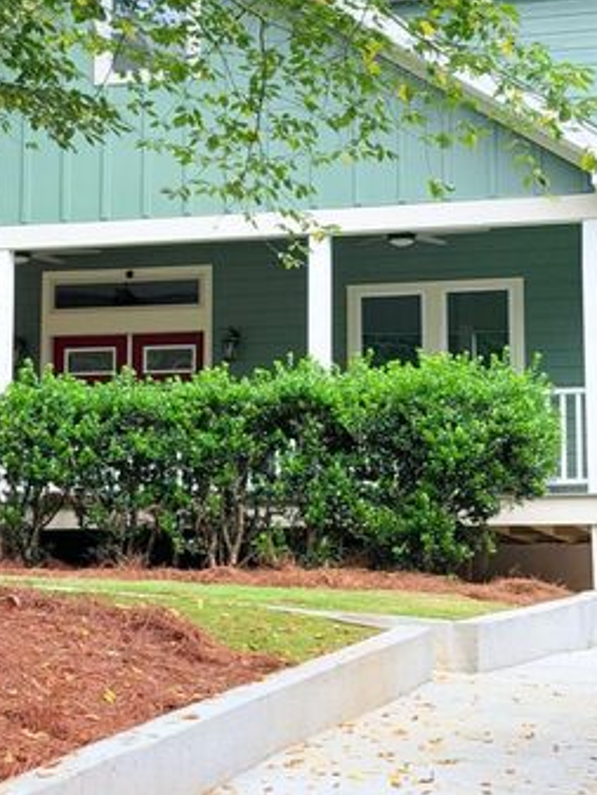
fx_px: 2183
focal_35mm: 95
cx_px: 215
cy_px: 263
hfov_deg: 15.5
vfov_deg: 20.6
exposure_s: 1/2577
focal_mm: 6.76
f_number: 1.78
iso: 100
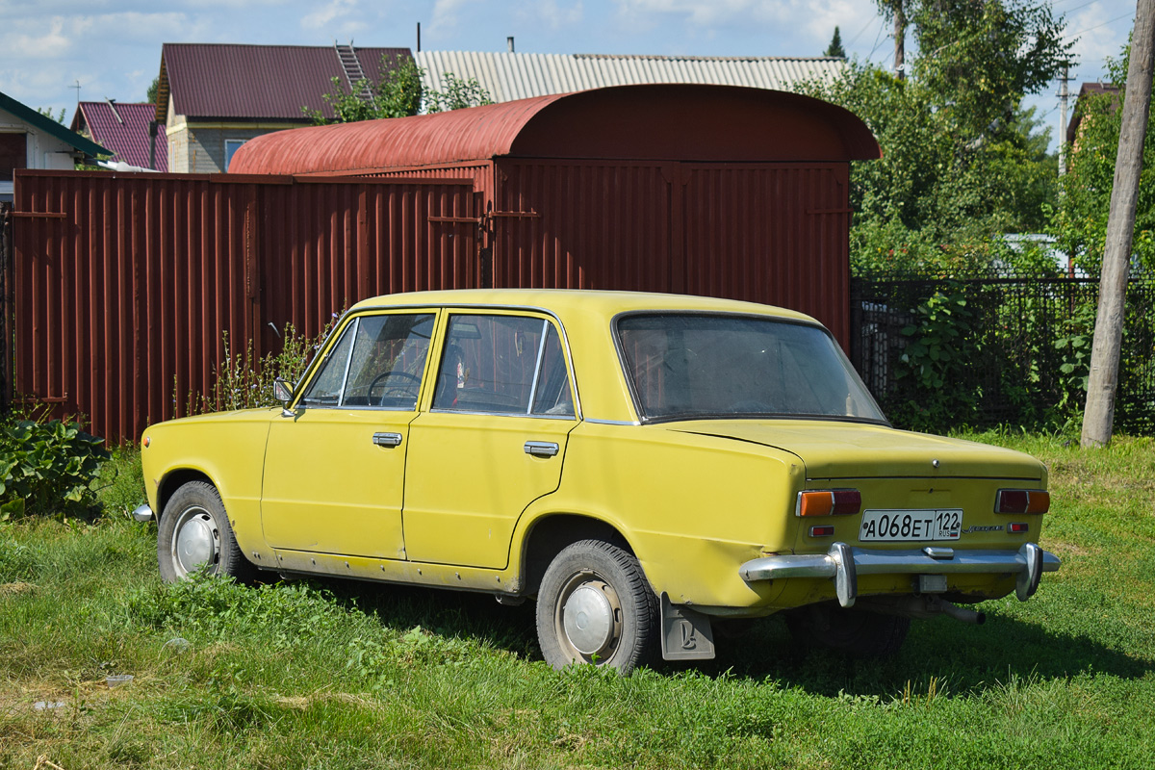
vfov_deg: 18.9
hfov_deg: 28.1
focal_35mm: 72
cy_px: 385
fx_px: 2310
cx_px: 578
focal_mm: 48
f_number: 6.3
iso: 200
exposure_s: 1/1000
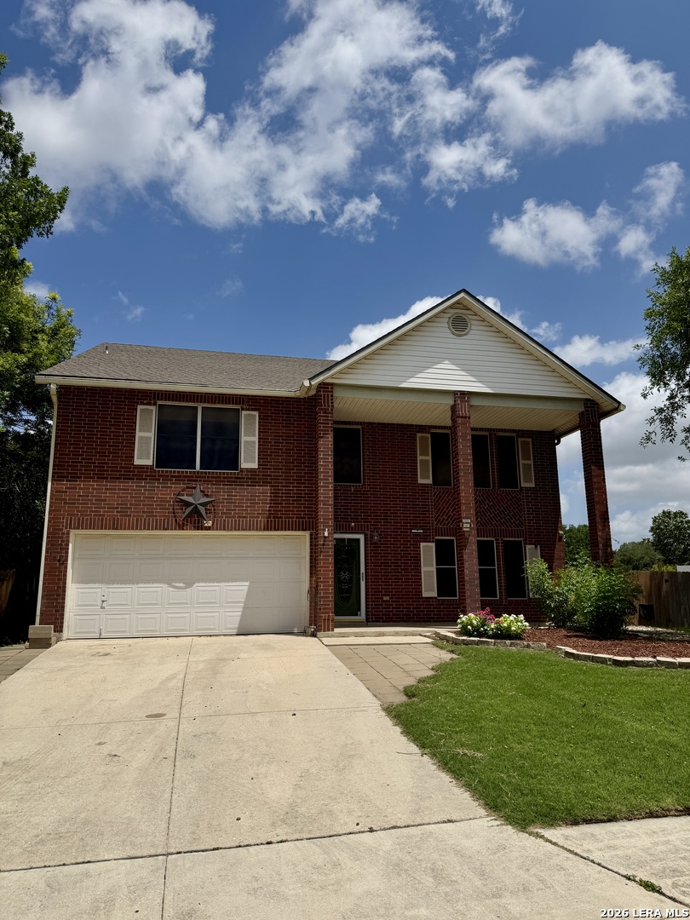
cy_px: 460
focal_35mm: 24
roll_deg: +0.1
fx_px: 638
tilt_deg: +12.9
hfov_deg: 56.8
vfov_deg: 71.6
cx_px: 345
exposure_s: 1/10309
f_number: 1.78
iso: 80
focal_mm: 6.76
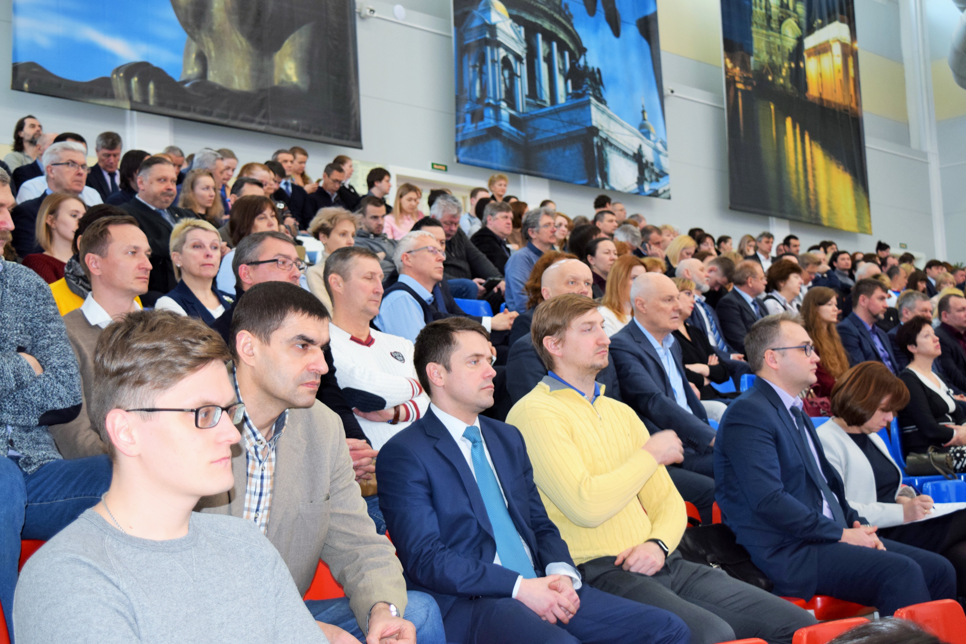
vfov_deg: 25.1
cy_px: 322
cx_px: 483
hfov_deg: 36.9
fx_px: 1449
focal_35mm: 54
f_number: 5
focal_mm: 36
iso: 800
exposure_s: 1/100
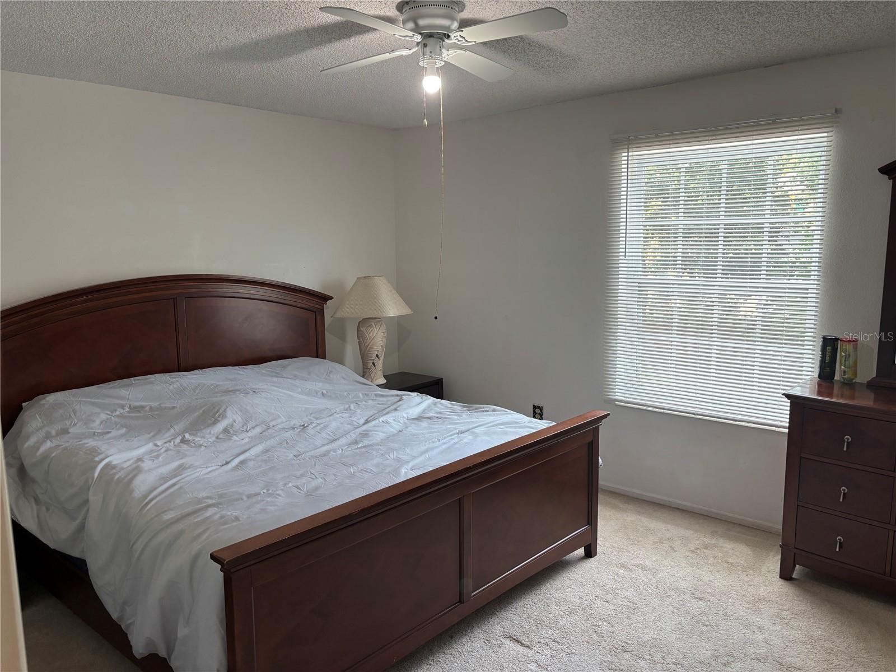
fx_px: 673
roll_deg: +0.3
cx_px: 448
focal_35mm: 26
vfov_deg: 53.1
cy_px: 336
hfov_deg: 67.3
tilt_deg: -8.1
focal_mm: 5.96
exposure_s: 1/120
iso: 100
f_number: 1.6
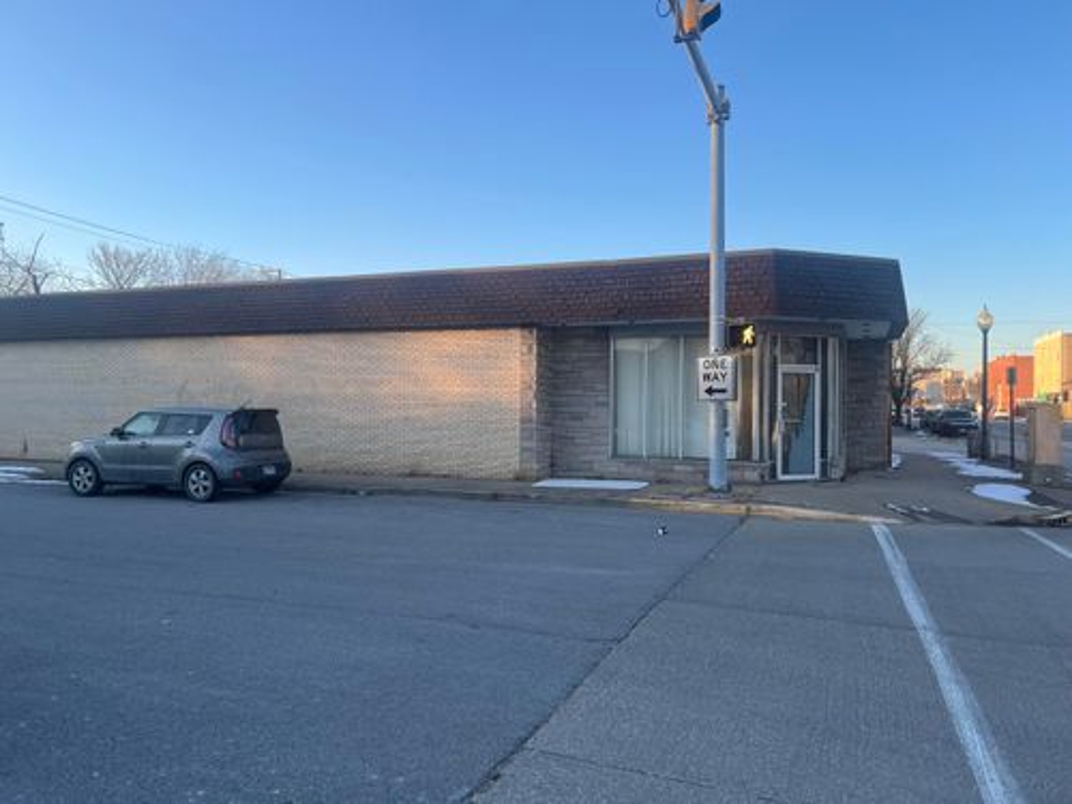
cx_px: 536
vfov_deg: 53.1
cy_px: 402
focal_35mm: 26
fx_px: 805
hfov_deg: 67.3
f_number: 1.5
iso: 50
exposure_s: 1/949
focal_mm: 5.7
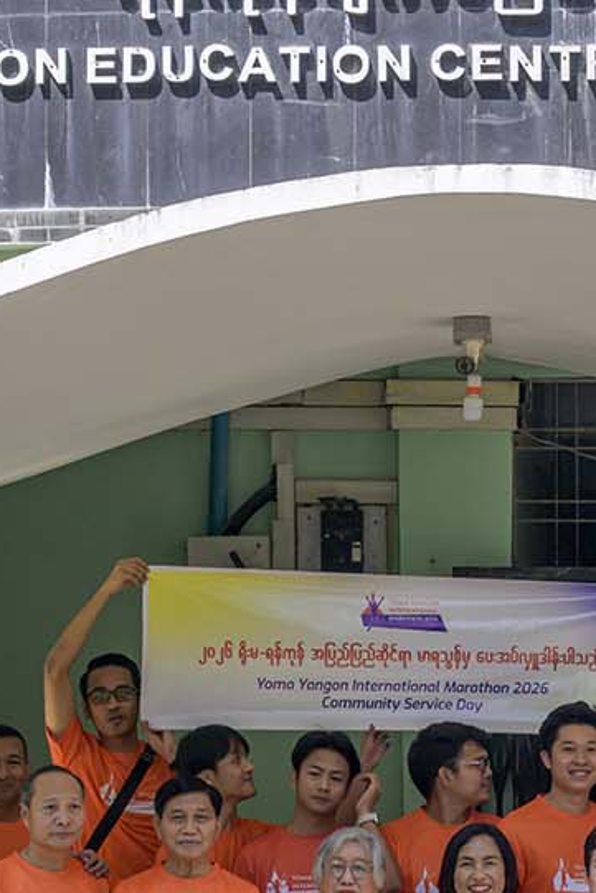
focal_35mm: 197
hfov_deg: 7.0
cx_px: 466
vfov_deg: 10.4
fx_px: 4889
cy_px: 528
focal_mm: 74
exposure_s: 1/250
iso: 220
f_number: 8
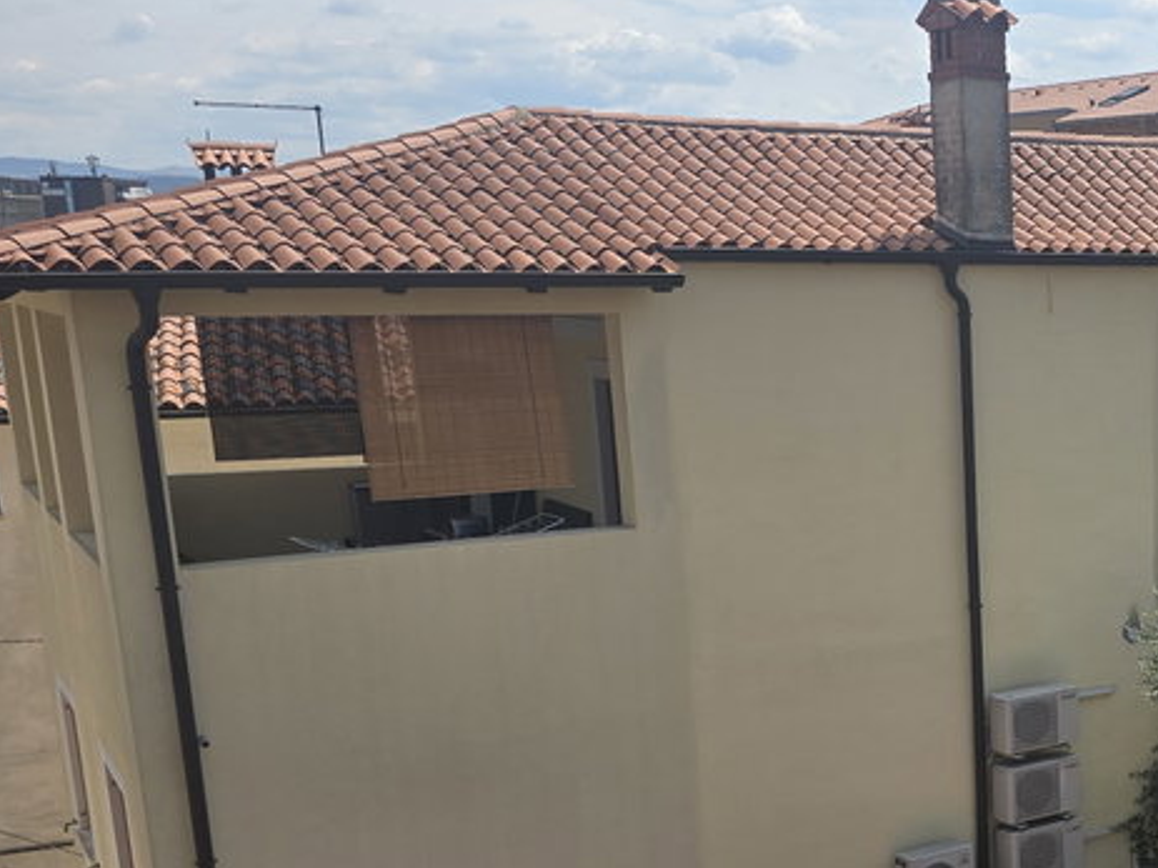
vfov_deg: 27.1
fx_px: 1773
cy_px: 653
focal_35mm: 53
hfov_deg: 31.6
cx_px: 1309
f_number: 1.7
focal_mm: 6.3
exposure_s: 1/1070
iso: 12
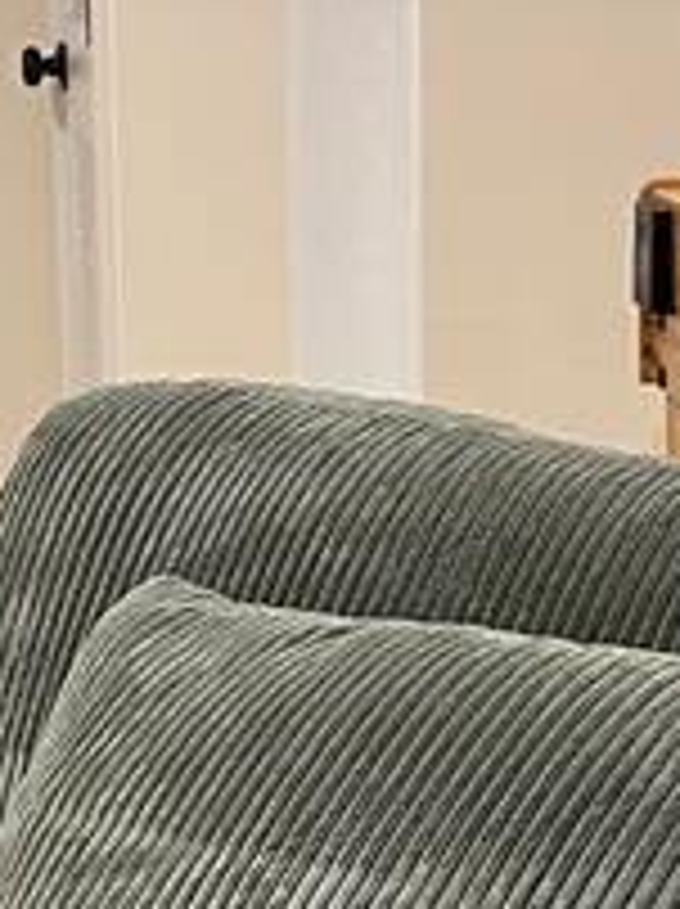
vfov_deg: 14.9
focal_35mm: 132
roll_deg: +0.5
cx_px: 459
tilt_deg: -12.3
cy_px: 698
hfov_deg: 11.2
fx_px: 3465
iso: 200
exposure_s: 1/60
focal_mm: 4.2
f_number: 1.6
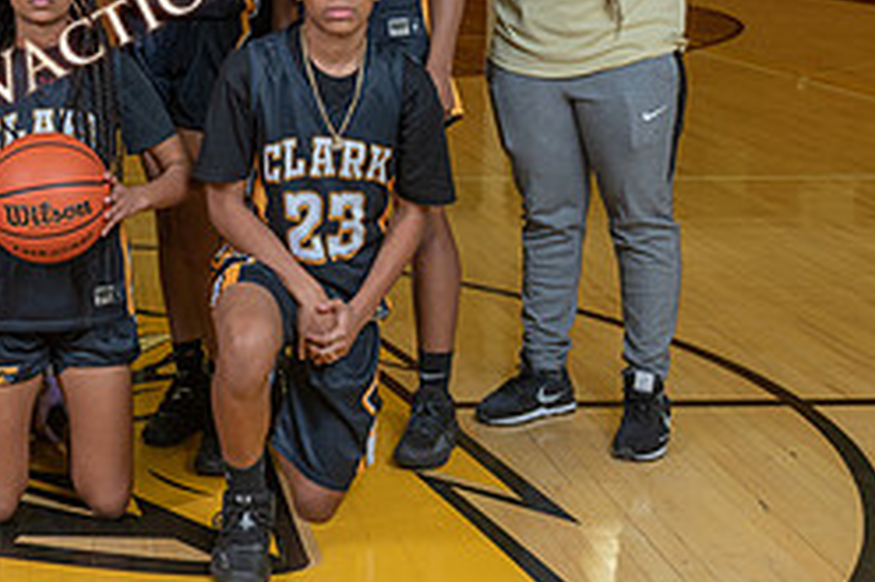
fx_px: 1773
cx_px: 32
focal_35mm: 73
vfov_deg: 18.2
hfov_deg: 26.5
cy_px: 0
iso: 250
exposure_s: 1/50
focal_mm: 29
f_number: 7.1
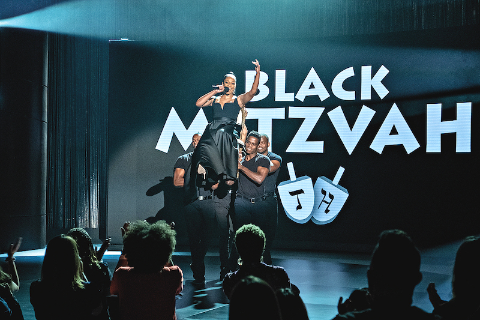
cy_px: 160
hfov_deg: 29.7
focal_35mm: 68
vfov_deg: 20.0
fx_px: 906
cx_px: 240
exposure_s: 1/160
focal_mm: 45.5
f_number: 4
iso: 6400
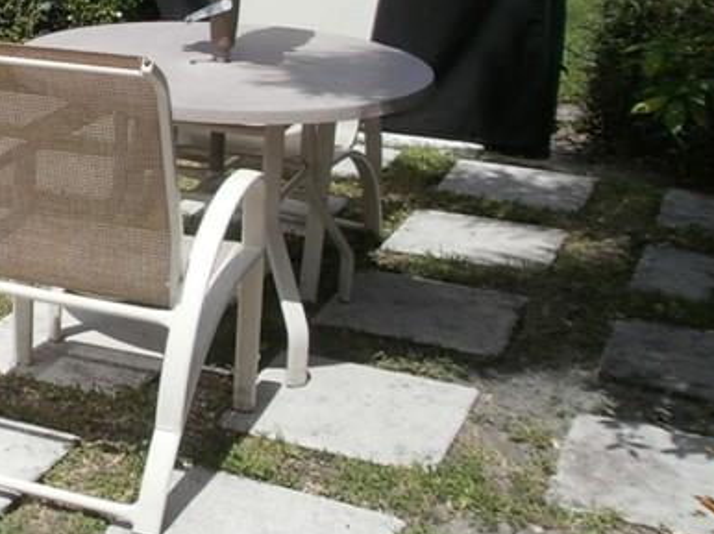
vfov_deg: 20.9
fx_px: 1422
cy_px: 81
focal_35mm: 69
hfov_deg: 25.8
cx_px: -94
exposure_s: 1/250
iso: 100
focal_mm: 4.65
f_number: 7.8
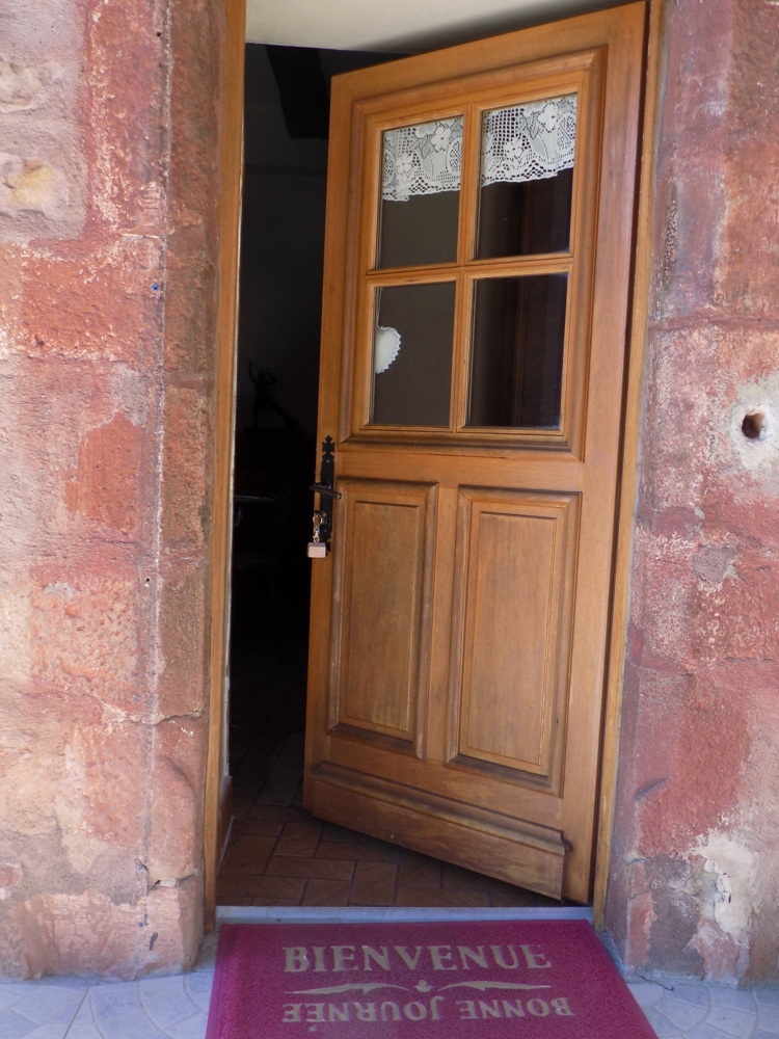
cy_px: 520
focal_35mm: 30
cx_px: 390
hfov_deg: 46.8
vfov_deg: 60.0
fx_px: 900
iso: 80
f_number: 3.3
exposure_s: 1/80
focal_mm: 5.3
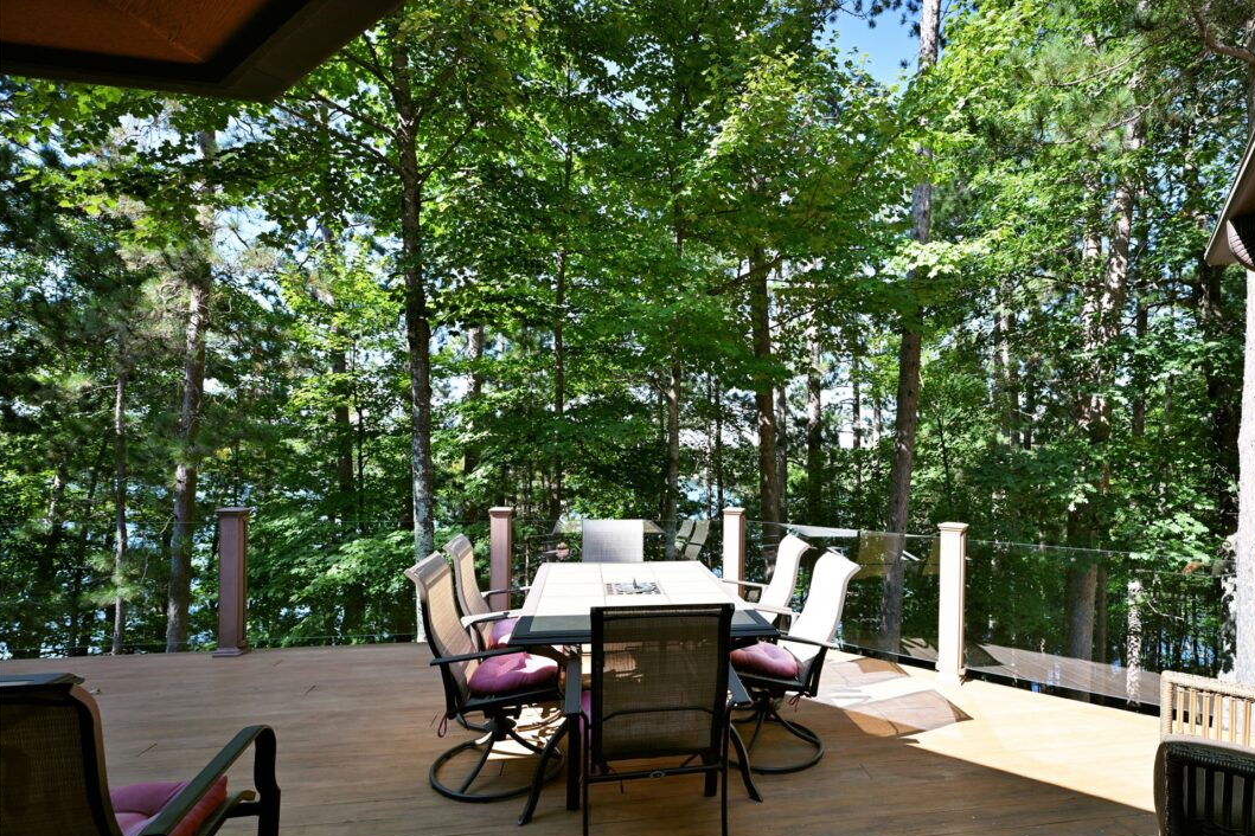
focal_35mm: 18
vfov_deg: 68.5
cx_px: 707
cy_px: 464
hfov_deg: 90.9
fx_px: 612
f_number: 5.6
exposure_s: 1/500
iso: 250
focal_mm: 15.5
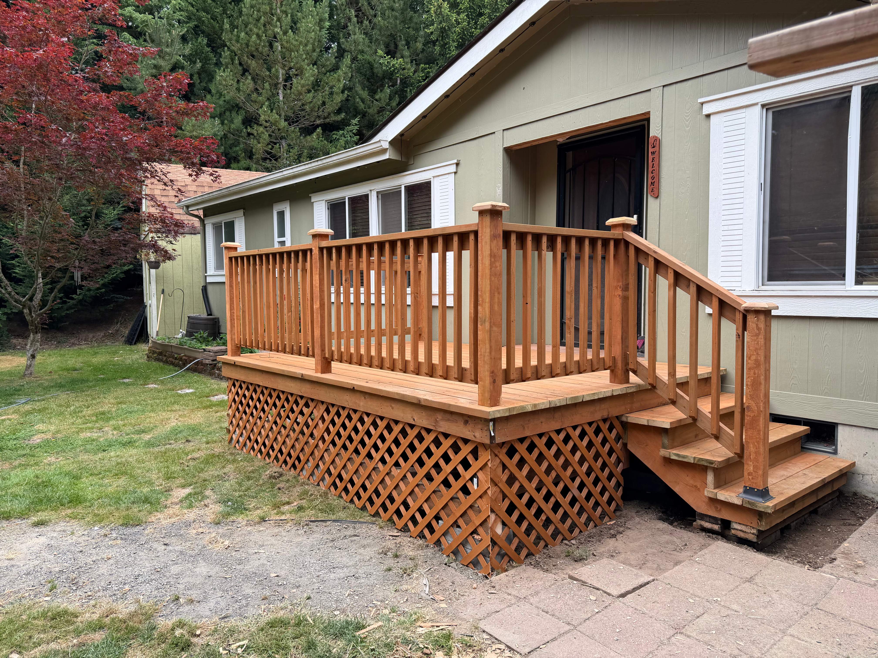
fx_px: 609
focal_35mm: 24
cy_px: 329
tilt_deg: -2.9
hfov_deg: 71.6
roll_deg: +1.1
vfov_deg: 56.8
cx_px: 439
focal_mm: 6.76
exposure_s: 1/539
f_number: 1.78
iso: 80
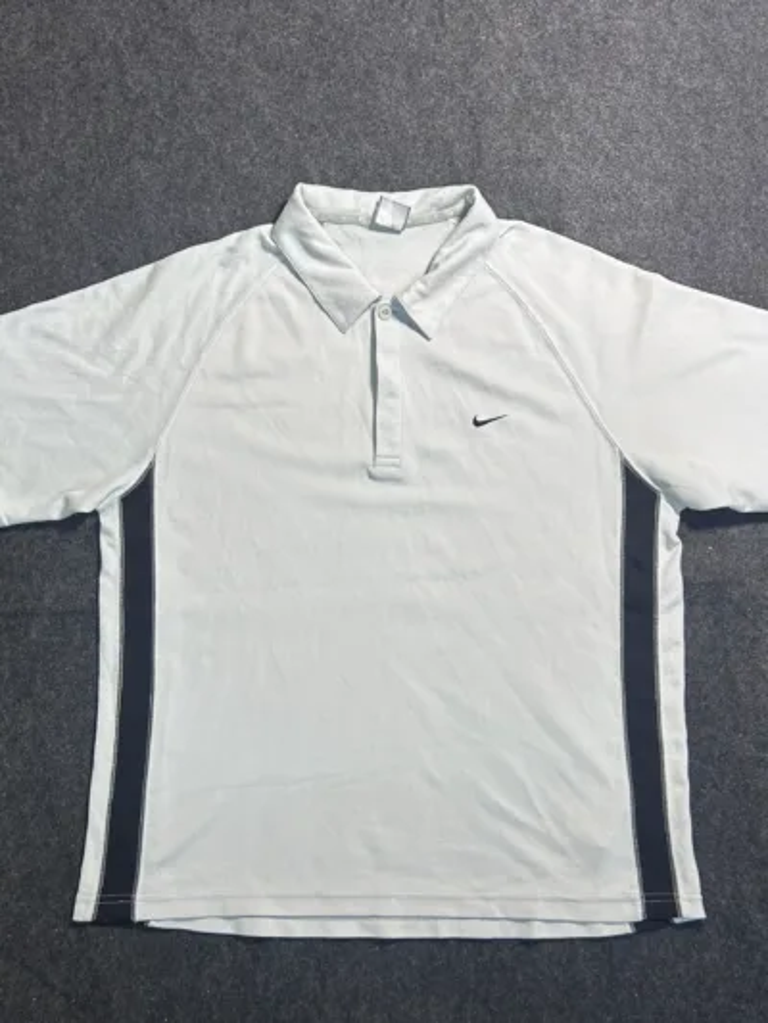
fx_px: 769
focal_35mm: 26
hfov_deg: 53.1
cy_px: 512
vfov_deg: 67.3
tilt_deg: -62.7
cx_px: 384
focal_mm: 5.7
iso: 125
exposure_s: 1/100
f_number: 1.5
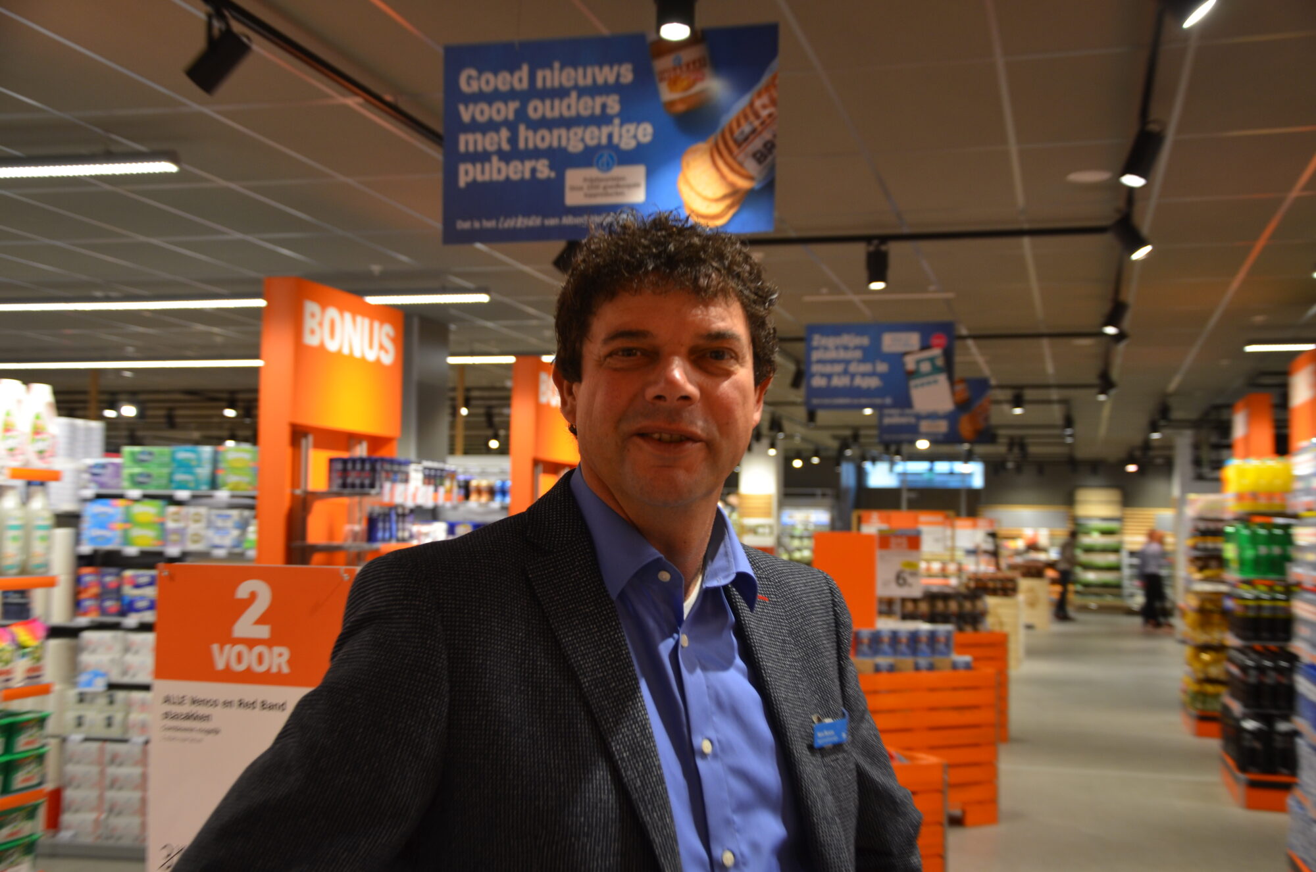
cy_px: 436
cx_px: 658
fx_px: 1532
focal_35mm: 42
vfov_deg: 31.8
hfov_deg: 46.5
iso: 320
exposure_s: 1/25
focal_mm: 28
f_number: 4
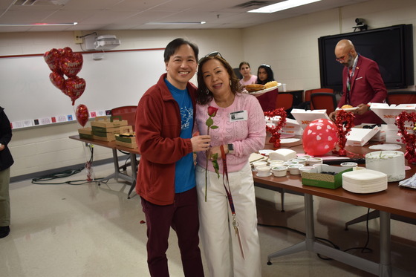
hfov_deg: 53.1
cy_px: 138
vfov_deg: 36.9
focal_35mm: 36
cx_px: 208
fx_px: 416
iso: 400
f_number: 4.5
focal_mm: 24
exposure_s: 1/80
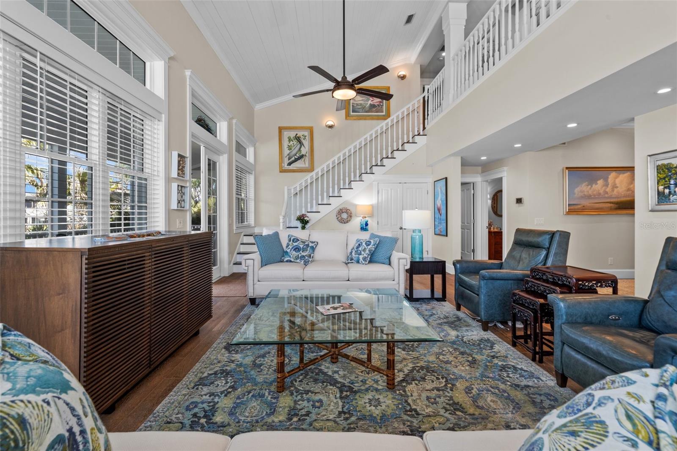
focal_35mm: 15
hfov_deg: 100.4
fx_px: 282
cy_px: 226
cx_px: 338
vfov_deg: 77.3
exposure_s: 1/2.5
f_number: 9
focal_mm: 15
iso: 200
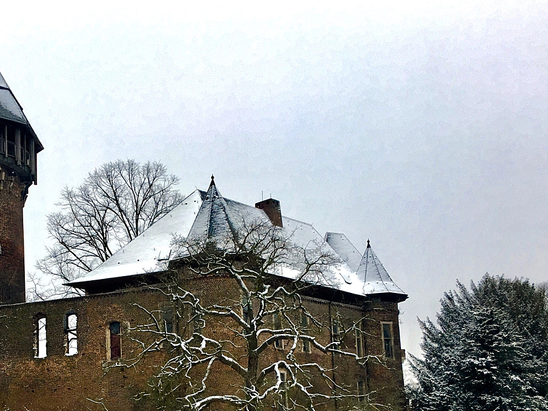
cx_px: 116
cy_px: 336
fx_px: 776
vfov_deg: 28.9
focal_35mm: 49
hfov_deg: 37.6
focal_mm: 4.15
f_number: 2.2
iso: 25
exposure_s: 1/827
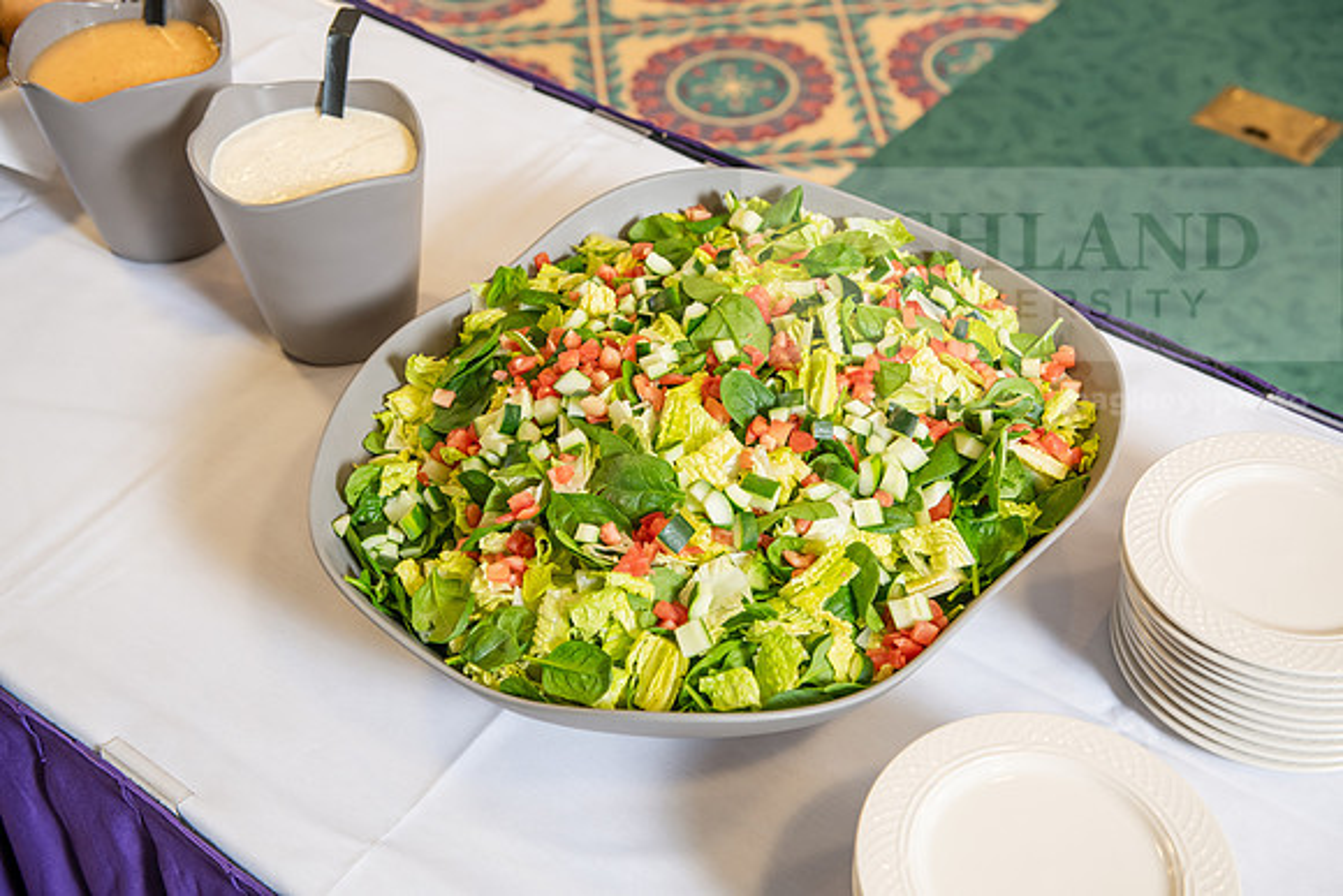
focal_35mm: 48
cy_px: 448
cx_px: 672
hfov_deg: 41.1
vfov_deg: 28.1
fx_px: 1791
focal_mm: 48
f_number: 4
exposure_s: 1/80
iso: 640
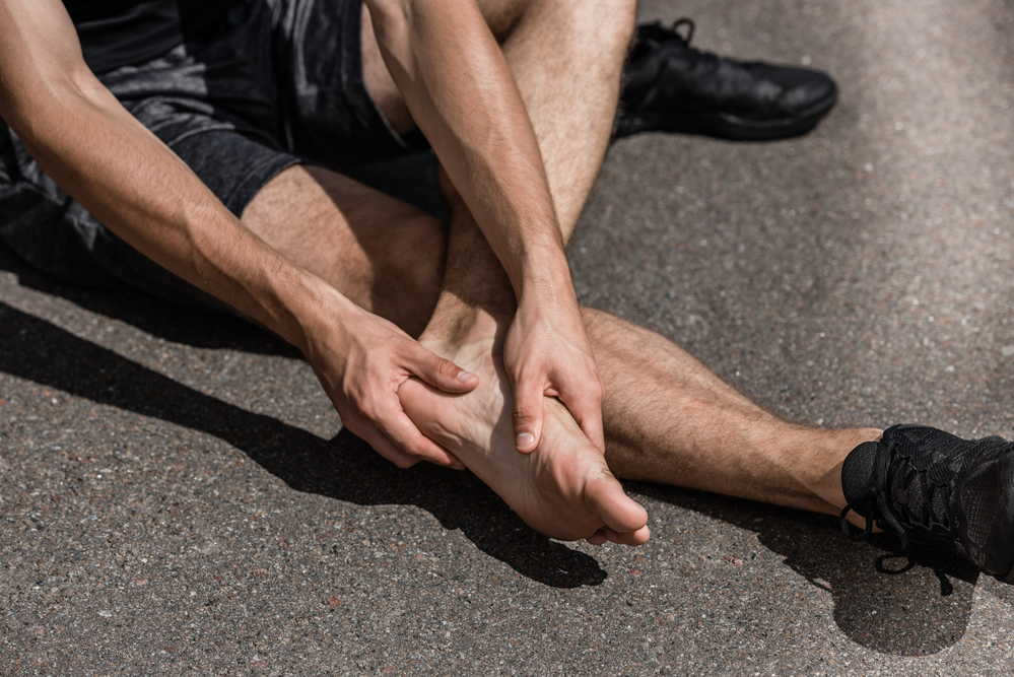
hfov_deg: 17.6
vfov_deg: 11.8
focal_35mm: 116
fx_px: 3269
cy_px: 338
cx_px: 507
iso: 100
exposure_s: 1/1000
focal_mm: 116
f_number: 4.5
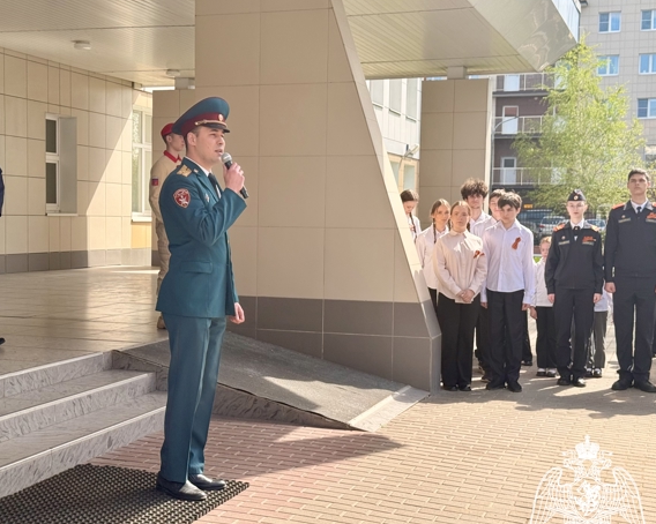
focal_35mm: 55
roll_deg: -0.8
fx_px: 1067
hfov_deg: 34.1
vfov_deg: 27.6
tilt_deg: -2.5
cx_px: 273
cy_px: 271
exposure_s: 1/1353
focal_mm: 6.76
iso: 64
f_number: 1.78
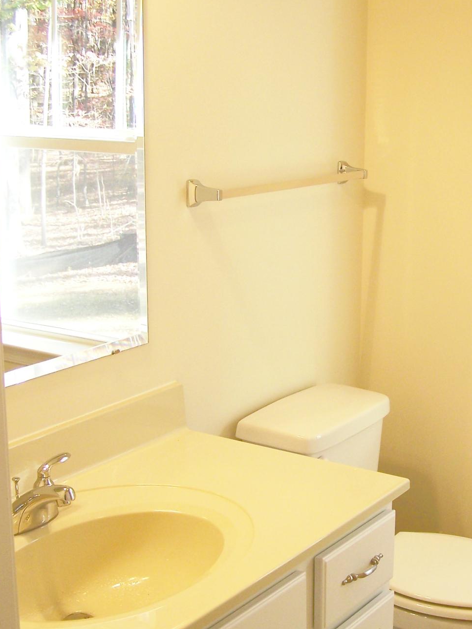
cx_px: 352
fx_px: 1073
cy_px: 328
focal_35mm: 59
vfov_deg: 32.7
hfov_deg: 24.5
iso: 64
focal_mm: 6.3
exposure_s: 1/50
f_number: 2.8
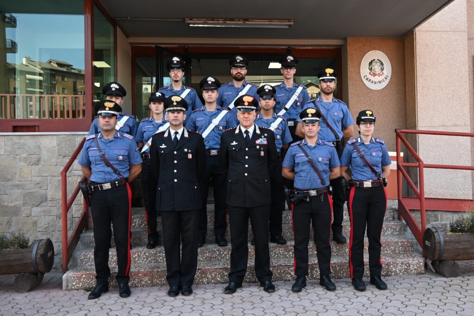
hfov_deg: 67.4
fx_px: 356
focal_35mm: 27
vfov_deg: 47.9
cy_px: 158
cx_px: 237
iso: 320
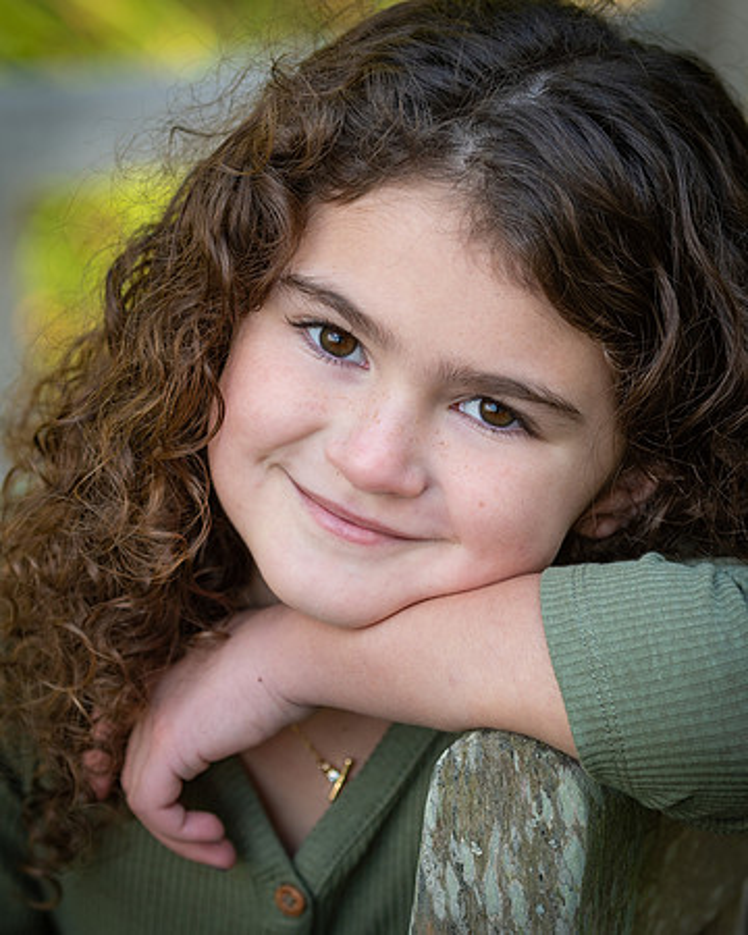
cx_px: 354
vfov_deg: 8.7
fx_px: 6136
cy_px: 468
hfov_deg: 7.0
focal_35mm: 222
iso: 100
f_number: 3.5
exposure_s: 1/320
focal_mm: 105
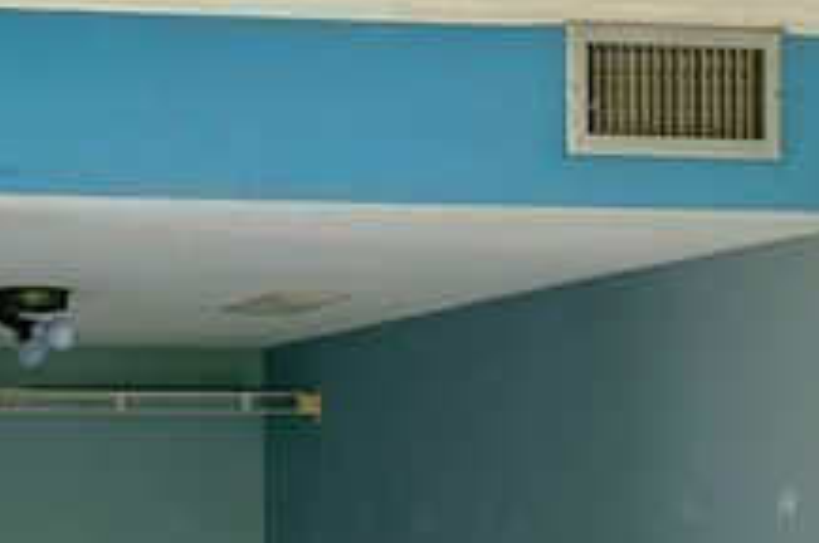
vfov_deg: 11.5
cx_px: -192
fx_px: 2680
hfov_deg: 16.6
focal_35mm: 118
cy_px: 502
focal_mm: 6.76
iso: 200
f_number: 1.78
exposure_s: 1/121
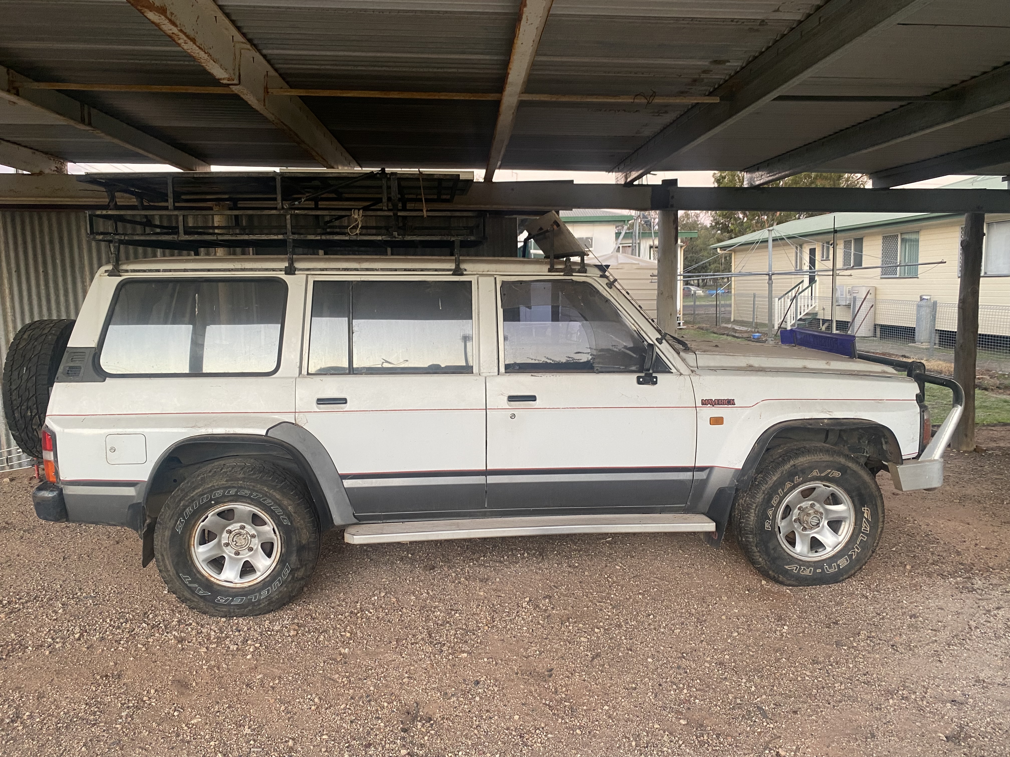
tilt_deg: -6.4
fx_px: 759
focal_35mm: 26
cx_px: 505
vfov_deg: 53.1
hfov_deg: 67.3
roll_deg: +0.3
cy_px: 378
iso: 125
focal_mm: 4.25
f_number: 1.8
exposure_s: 1/60
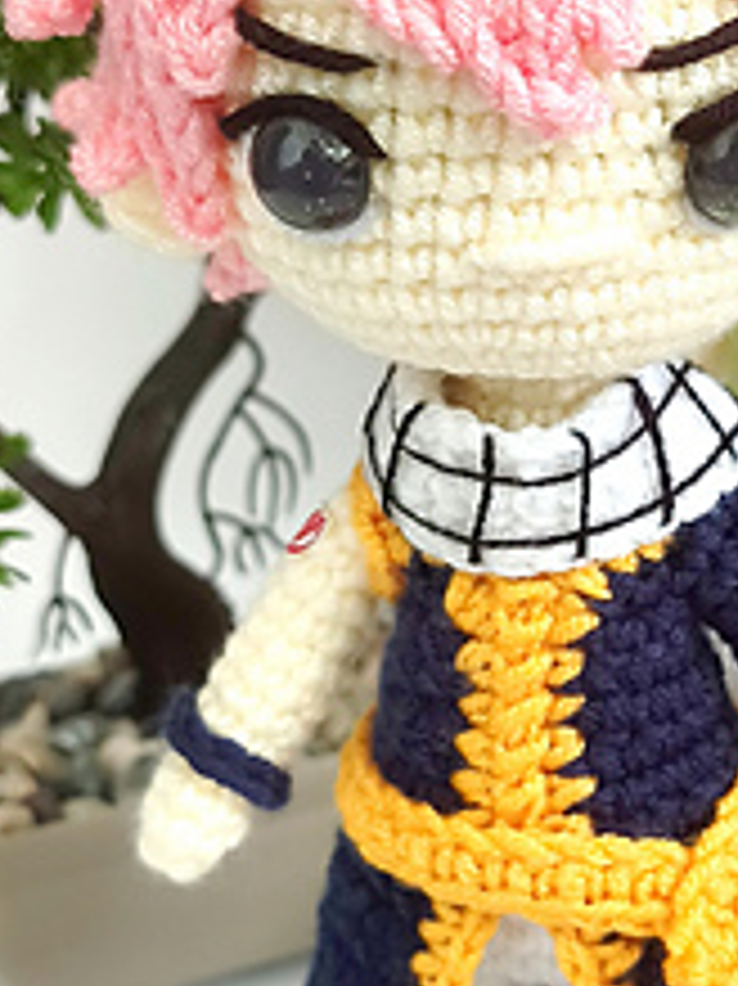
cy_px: 504
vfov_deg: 23.8
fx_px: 2333
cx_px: 544
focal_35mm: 82
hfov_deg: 17.9
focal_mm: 6.06
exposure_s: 1/25
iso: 1600
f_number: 1.7
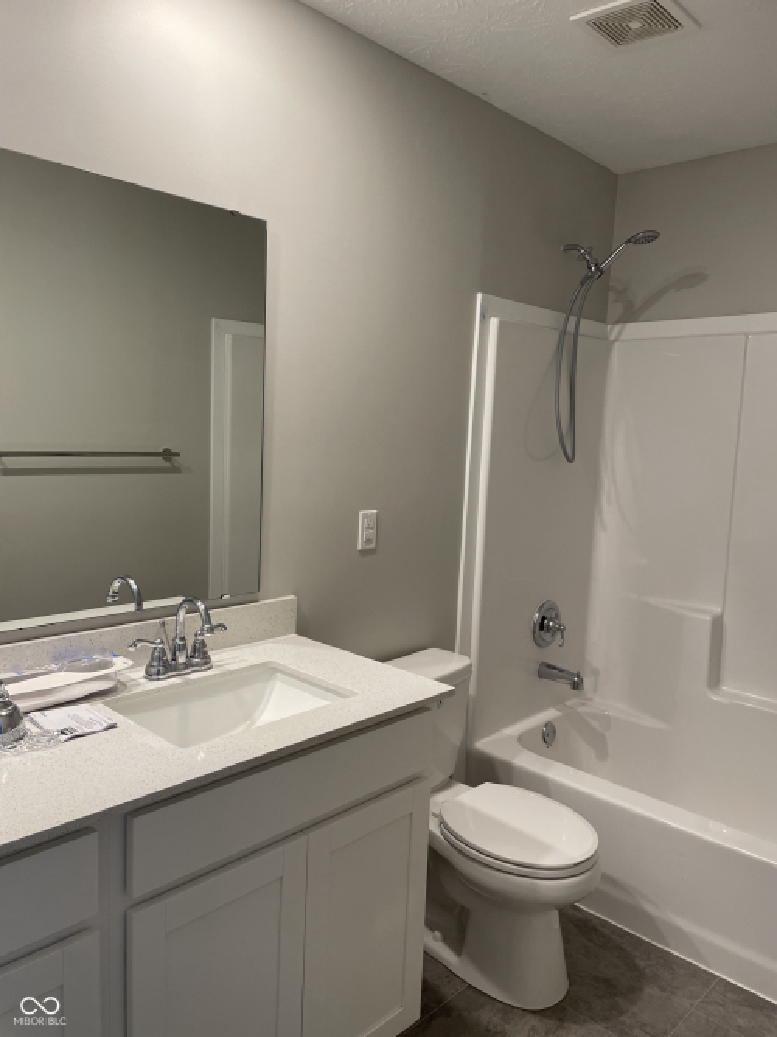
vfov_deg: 67.3
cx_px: 388
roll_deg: -1.9
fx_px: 778
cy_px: 518
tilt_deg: -8.0
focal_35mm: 26
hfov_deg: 53.0
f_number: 1.6
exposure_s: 1/120
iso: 125
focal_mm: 4.2
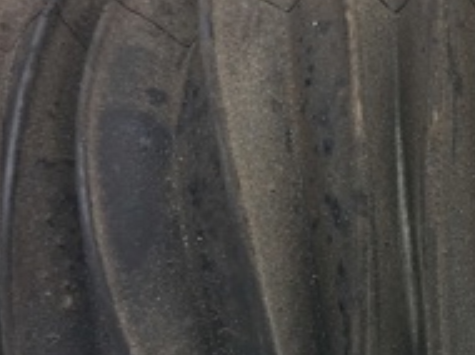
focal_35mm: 91
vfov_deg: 16.2
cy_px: 246
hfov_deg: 20.9
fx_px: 1247
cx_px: 468
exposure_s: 1/60
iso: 64
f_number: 1.8
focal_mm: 4
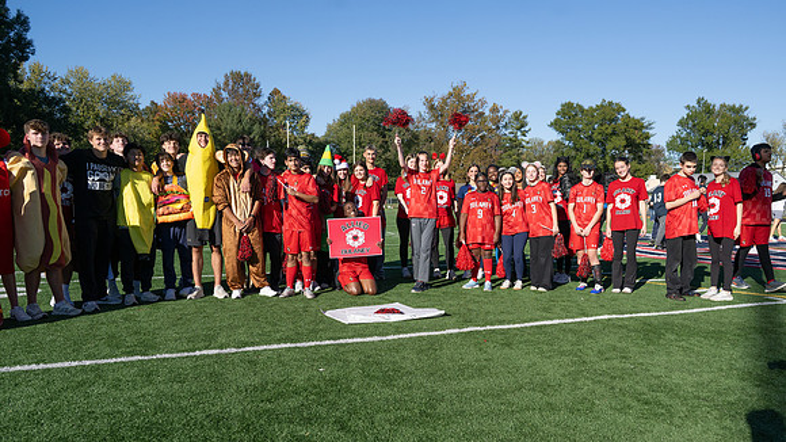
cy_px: 271
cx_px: 420
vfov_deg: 41.4
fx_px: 580
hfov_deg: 68.1
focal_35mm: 28
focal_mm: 24
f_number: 4.5
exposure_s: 1/4000
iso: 320
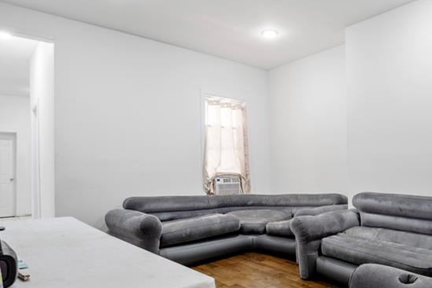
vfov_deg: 49.4
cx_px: 283
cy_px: 163
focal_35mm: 26
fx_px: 312
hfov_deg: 67.8
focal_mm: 14
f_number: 8
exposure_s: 1/2.5
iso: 200
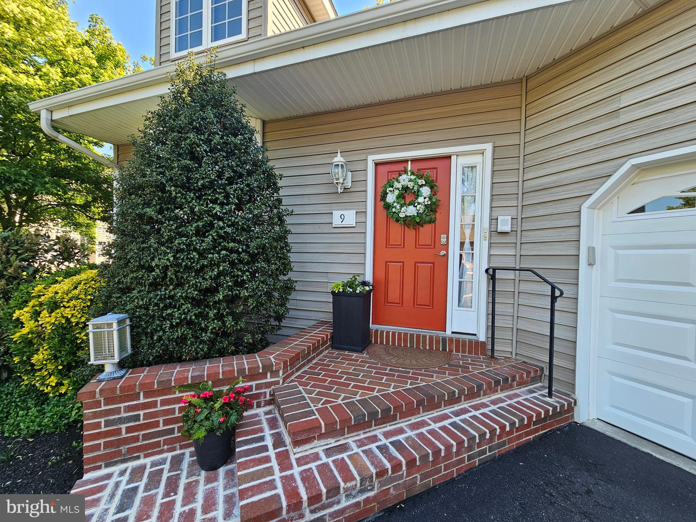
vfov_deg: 89.9
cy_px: 261
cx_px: 348
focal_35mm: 13
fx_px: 261
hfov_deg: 106.2
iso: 64
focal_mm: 2.2
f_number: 2.2
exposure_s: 1/253
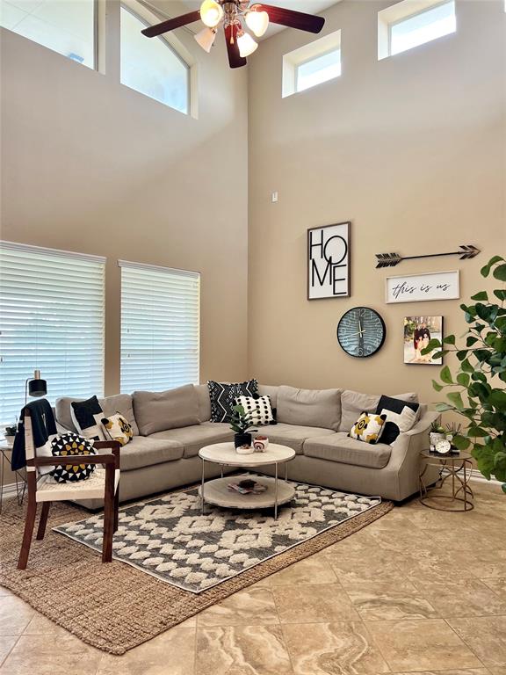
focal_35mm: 26
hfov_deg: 53.1
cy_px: 338
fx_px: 507
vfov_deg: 67.3
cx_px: 253
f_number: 1.5
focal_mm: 5.7
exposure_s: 1/120
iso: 125
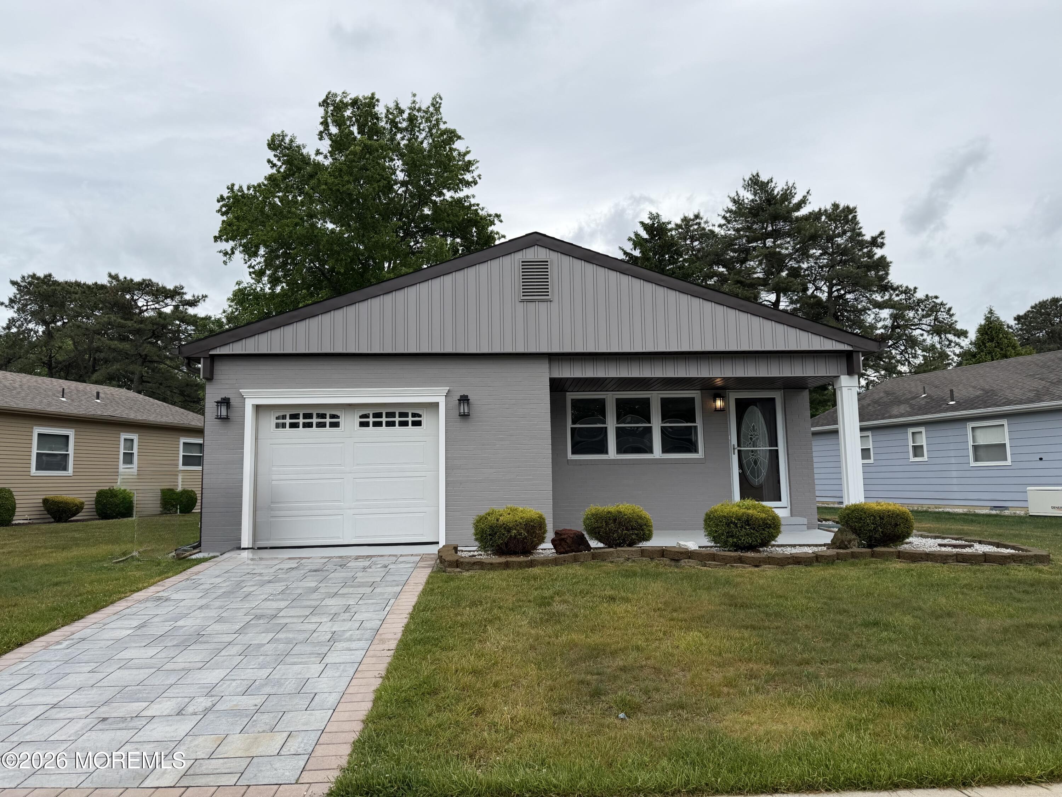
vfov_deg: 56.8
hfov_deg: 71.6
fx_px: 736
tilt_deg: +6.1
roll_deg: +1.2
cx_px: 531
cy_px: 398
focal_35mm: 24
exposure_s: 1/2299
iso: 80
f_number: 1.78
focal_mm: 6.76
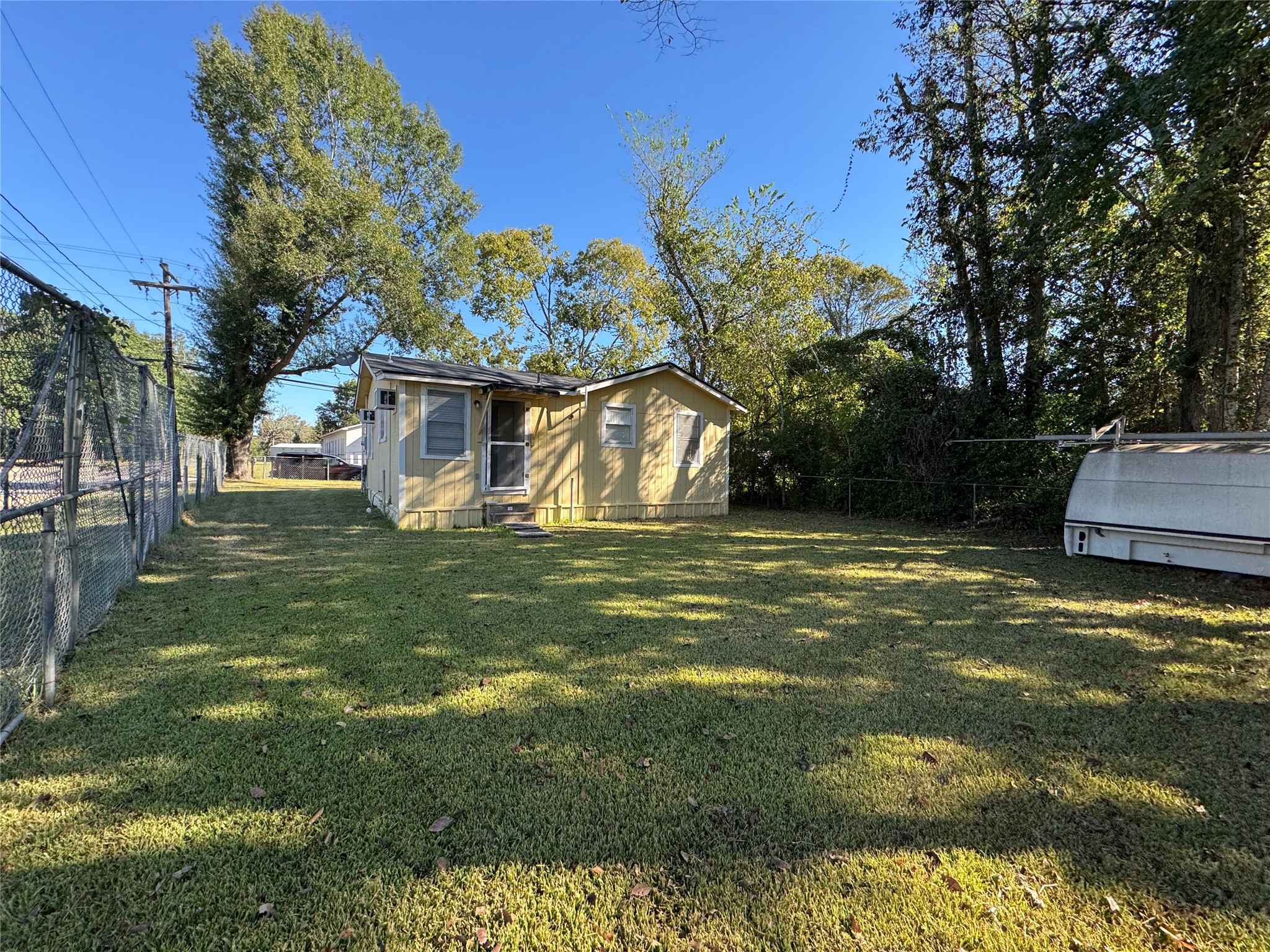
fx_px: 514
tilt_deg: -0.5
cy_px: 476
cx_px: 635
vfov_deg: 85.7
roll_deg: -0.6
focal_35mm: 14
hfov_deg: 102.1
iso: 40
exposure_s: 1/379
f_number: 2.2
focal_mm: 2.22
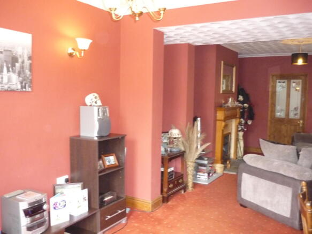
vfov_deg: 42.9
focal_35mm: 33
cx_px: 156
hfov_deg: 55.4
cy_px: 117
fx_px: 297
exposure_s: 1/30
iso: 640
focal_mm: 5.5
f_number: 2.8
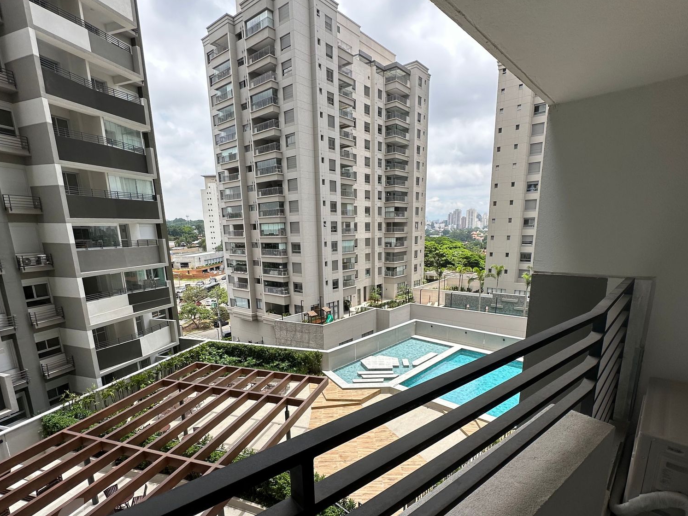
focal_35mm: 18
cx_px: 342
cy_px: 312
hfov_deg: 87.7
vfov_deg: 70.8
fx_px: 358
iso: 40
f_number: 2.2
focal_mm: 2.22
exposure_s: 1/1401
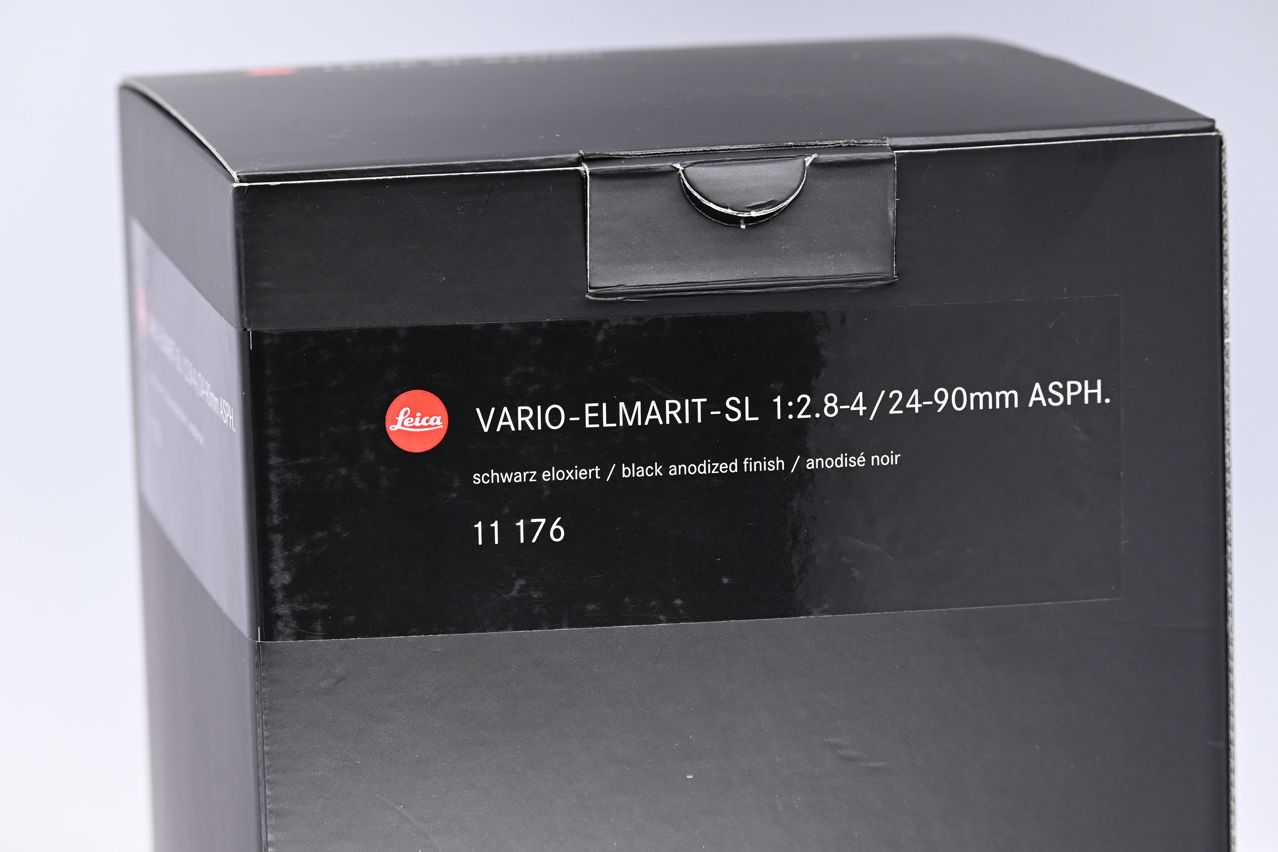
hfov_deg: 13.1
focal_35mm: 157
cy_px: 426
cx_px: 639
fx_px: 5573
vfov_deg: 8.7
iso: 500
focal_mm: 105
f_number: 9
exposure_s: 1/125
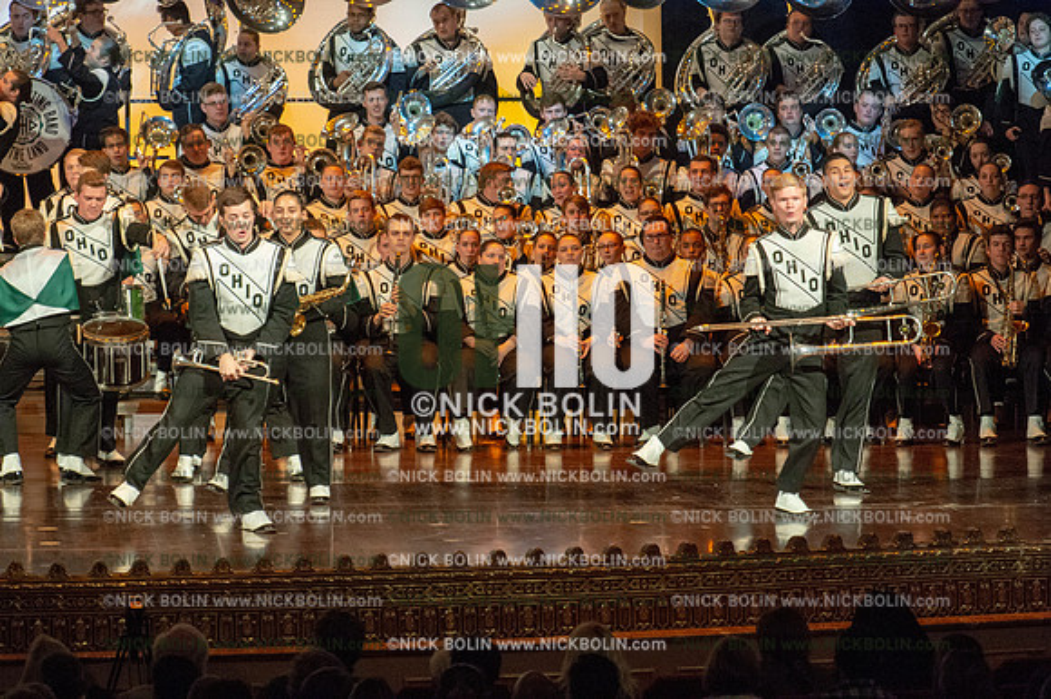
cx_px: 526
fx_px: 5689
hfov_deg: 10.6
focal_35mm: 195
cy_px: 350
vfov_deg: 7.0
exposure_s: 1/320
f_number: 5.6
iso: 8000
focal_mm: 195
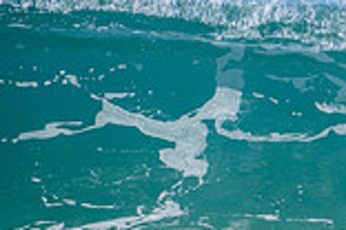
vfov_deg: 0.7
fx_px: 18077
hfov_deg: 1.1
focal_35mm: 1881
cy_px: 98
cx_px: 641
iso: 140
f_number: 5.6
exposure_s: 1/2000
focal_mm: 500
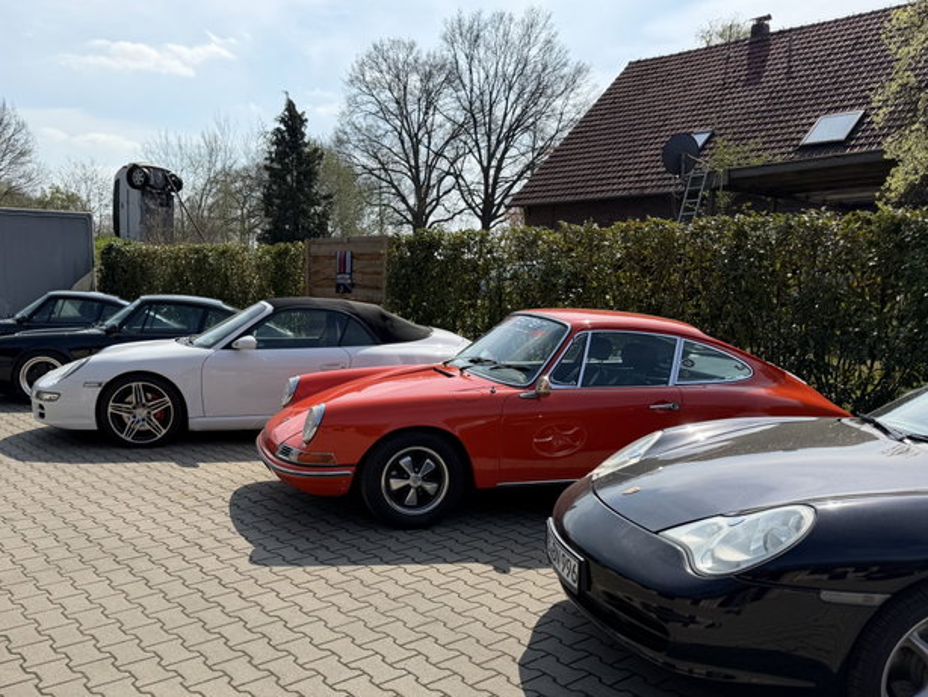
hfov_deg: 59.6
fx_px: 805
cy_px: 420
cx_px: 385
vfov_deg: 46.5
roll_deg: -2.4
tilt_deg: -10.7
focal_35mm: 30
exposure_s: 1/4975
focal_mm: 6.76
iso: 80
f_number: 1.78
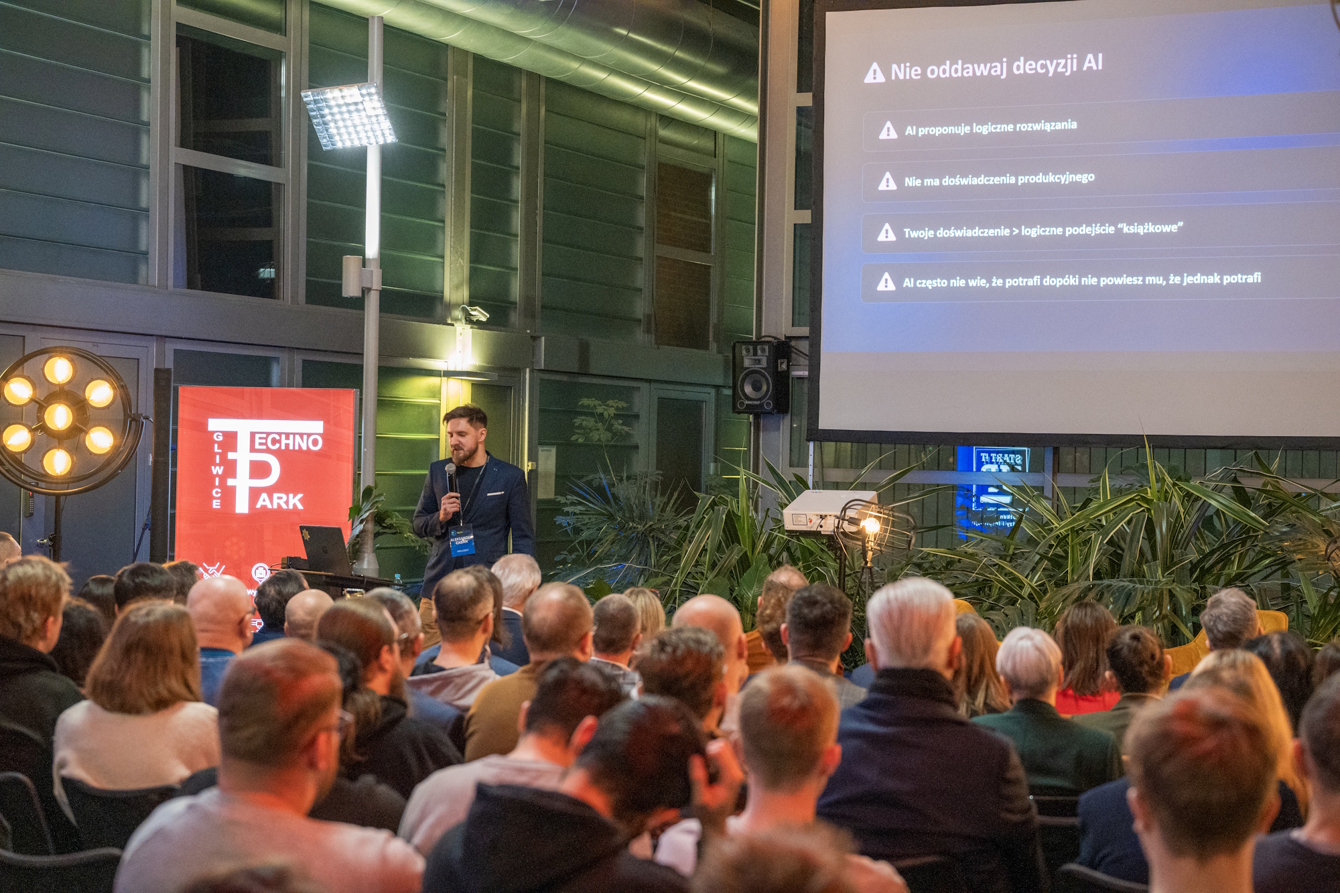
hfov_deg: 28.8
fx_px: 2605
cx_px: 670
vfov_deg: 19.5
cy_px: 446
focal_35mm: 70
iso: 6400
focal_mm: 70
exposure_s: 1/100
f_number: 4
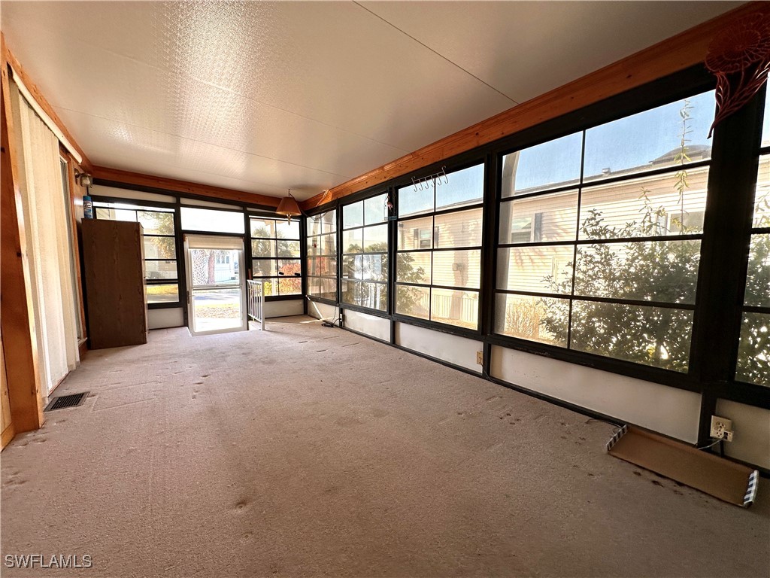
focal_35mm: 14
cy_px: 289
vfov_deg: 85.7
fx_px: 311
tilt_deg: -5.1
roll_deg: -0.8
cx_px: 385
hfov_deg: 102.1
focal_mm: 2.22
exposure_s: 1/99
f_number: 2.2
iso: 50
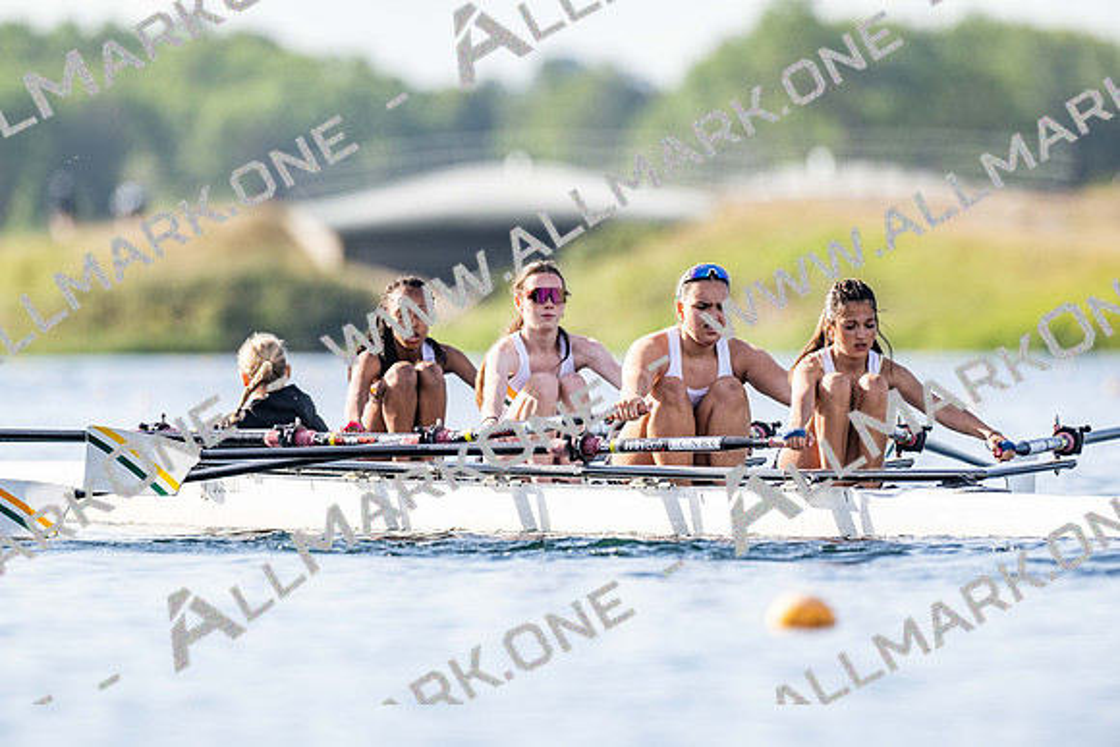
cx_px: 560
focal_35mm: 600
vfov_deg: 2.3
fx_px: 18670
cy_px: 374
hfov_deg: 3.4
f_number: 5.6
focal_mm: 600
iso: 900
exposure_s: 1/2500
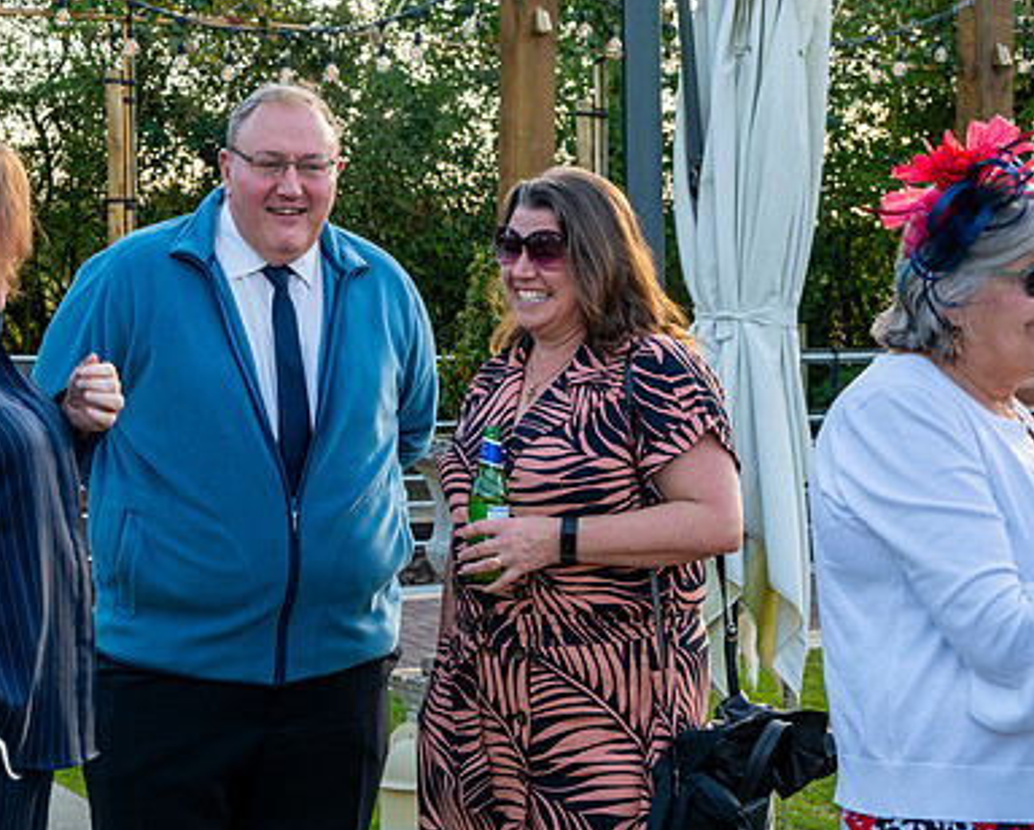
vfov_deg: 20.4
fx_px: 2298
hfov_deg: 25.1
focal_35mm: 75
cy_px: 348
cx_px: 269
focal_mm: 53
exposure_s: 1/250
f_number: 8
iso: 400
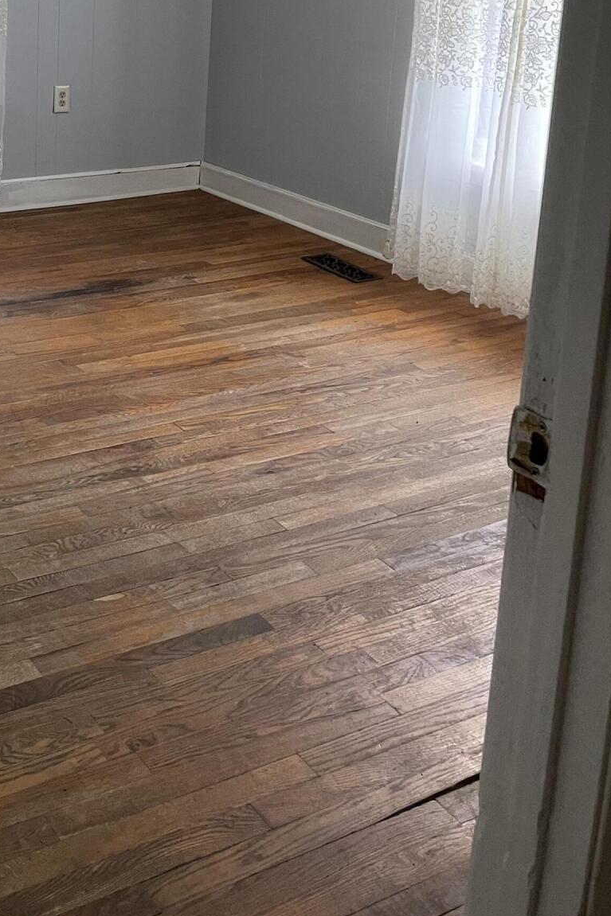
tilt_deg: -10.3
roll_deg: -3.0
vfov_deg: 39.7
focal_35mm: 47
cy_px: 143
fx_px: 1197
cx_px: 52
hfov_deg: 27.5
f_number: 1.6
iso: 160
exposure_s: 1/60
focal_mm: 4.2
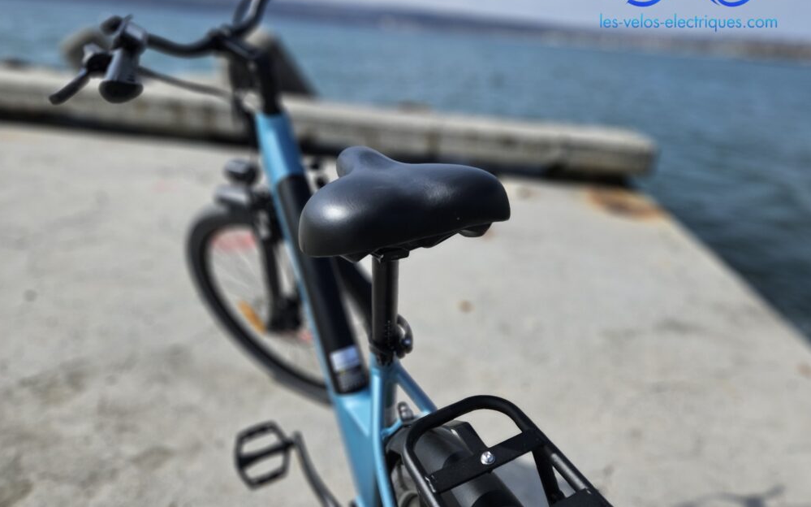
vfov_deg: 48.9
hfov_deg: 72.6
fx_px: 552
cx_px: 411
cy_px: 197
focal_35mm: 25
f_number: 1.8
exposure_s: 1/2820
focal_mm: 5.4
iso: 25
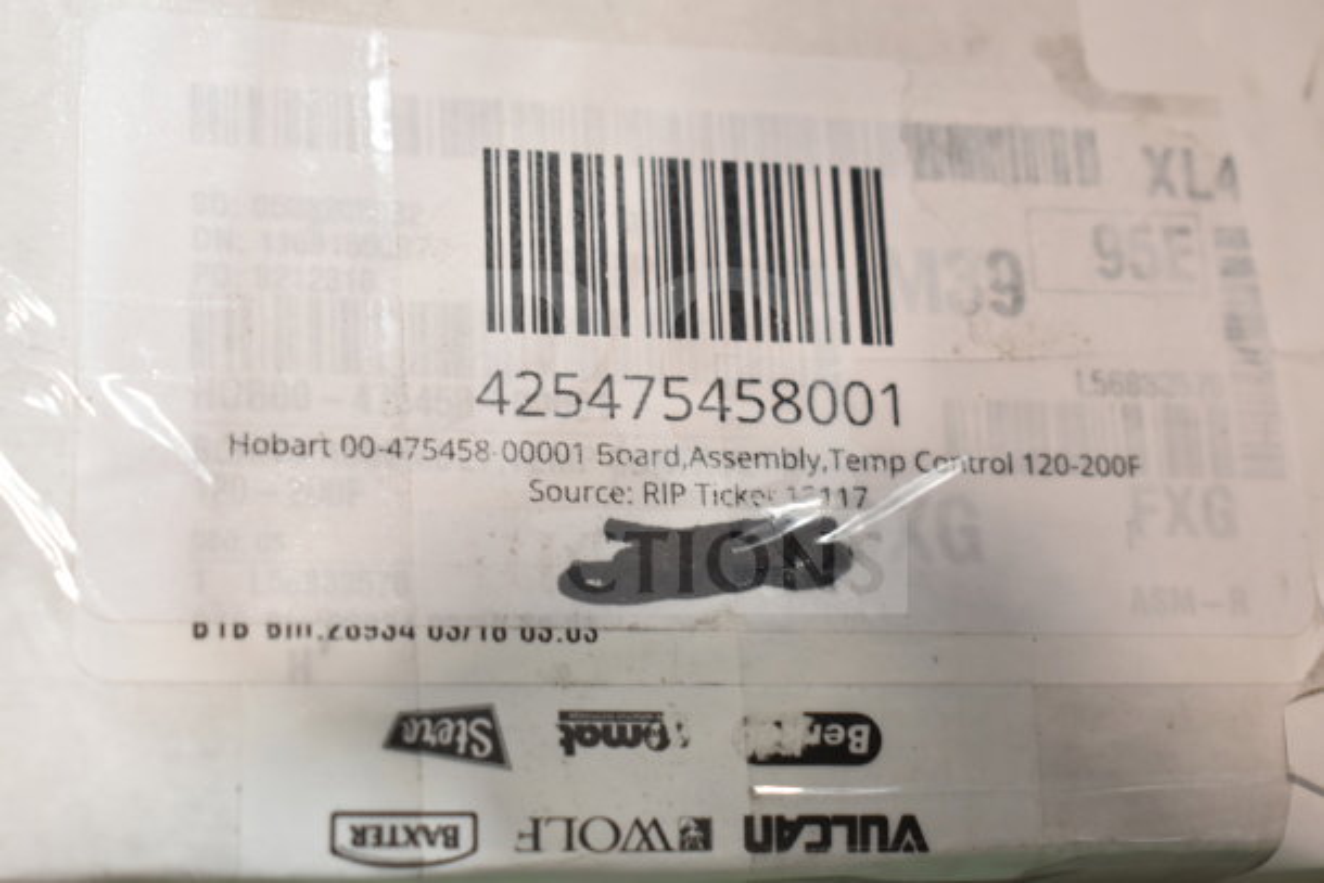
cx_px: 662
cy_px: 442
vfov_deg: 18.9
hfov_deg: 28.1
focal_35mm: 72
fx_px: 2648
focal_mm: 48
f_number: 5.3
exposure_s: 1/80
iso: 720
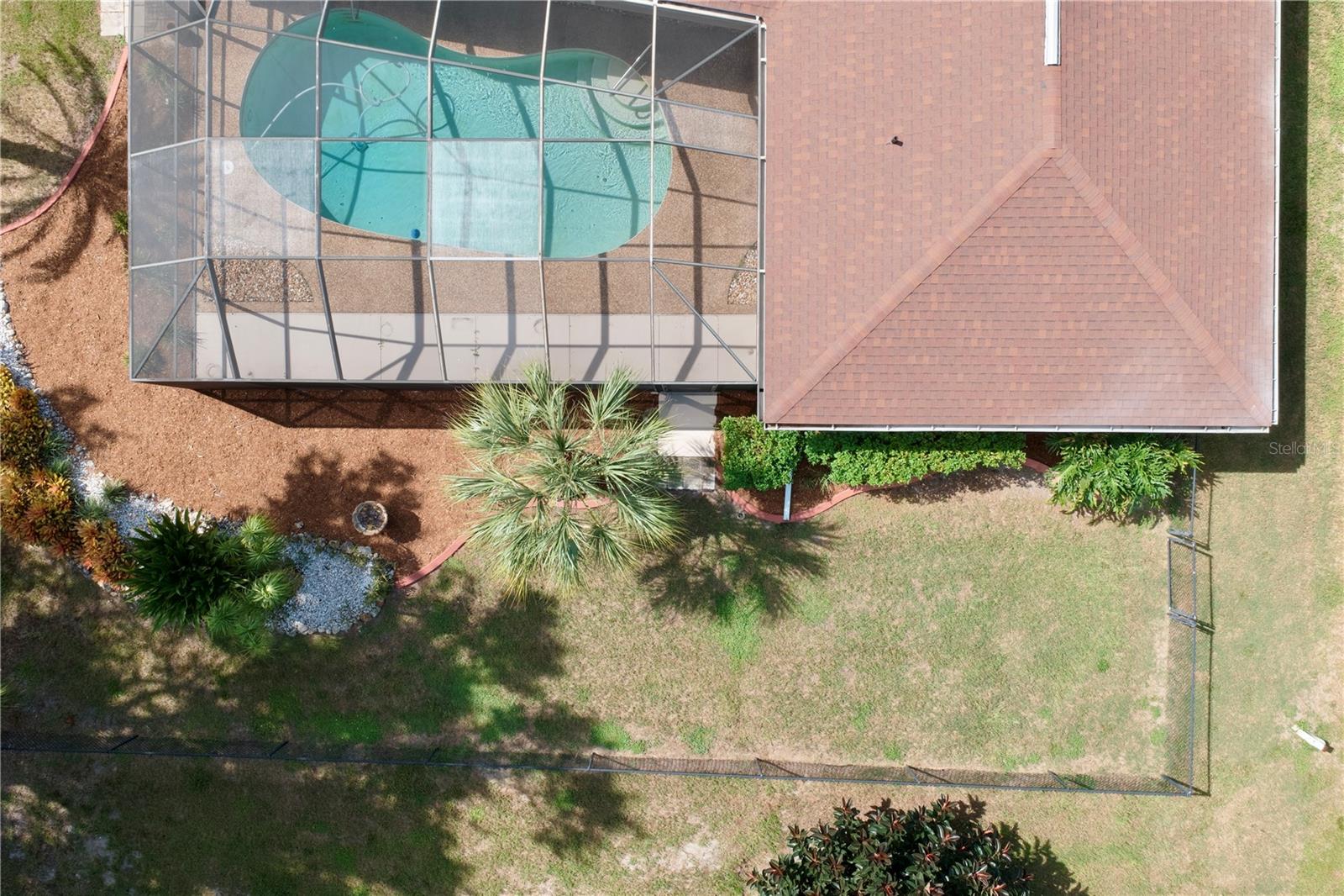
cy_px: 448
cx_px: 672
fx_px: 1045
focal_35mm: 28
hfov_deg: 65.5
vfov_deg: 46.4
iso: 100
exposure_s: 1/60
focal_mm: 14.45
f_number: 9
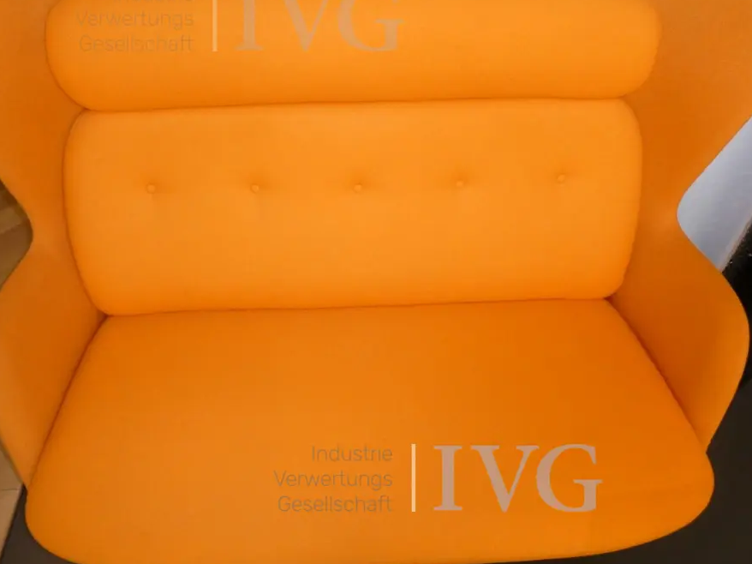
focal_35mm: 28
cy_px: 248
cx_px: 338
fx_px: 608
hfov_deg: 63.3
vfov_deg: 49.6
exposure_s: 1/60
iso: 500
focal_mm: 4.3
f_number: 3.3
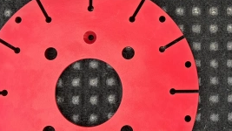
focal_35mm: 85
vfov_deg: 14.0
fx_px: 523
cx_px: 222
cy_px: -1
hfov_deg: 24.1
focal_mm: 5.96
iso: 50
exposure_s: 1/346
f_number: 1.6
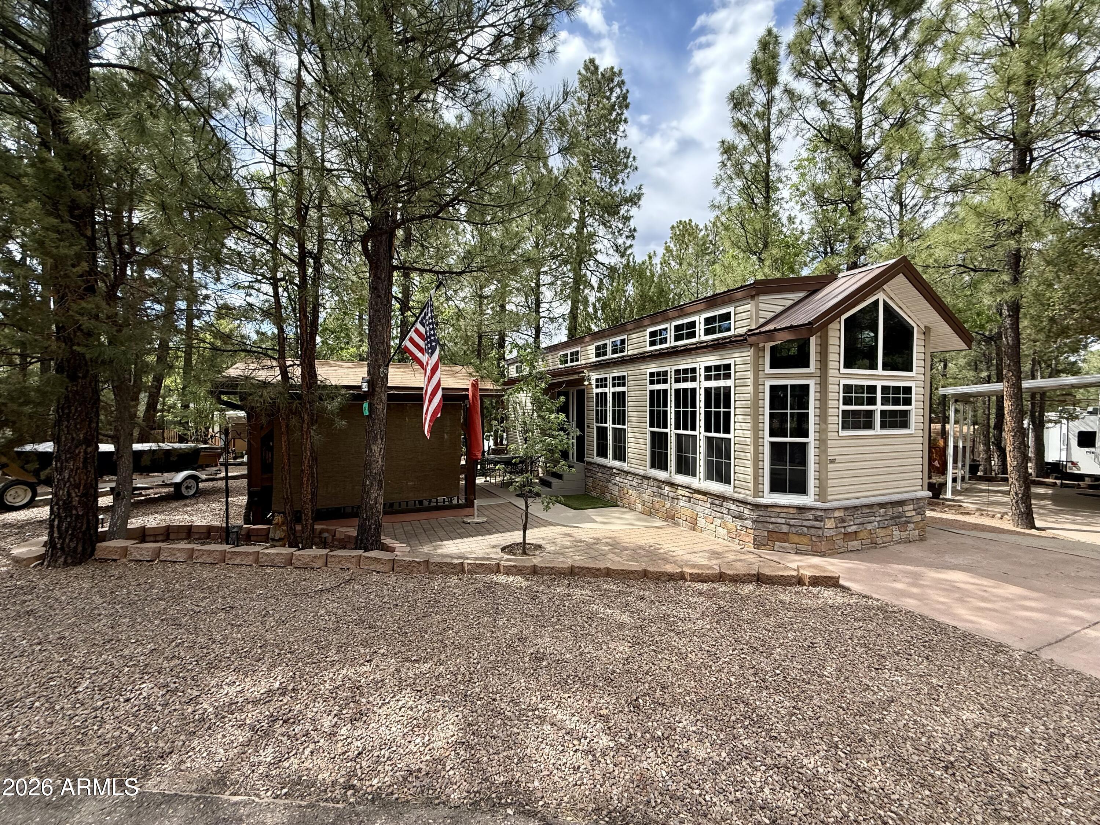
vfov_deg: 85.7
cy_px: 412
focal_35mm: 14
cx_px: 550
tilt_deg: -1.3
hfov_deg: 102.1
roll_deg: -0.7
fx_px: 445
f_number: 2.2
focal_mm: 2.22
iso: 64
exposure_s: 1/1001
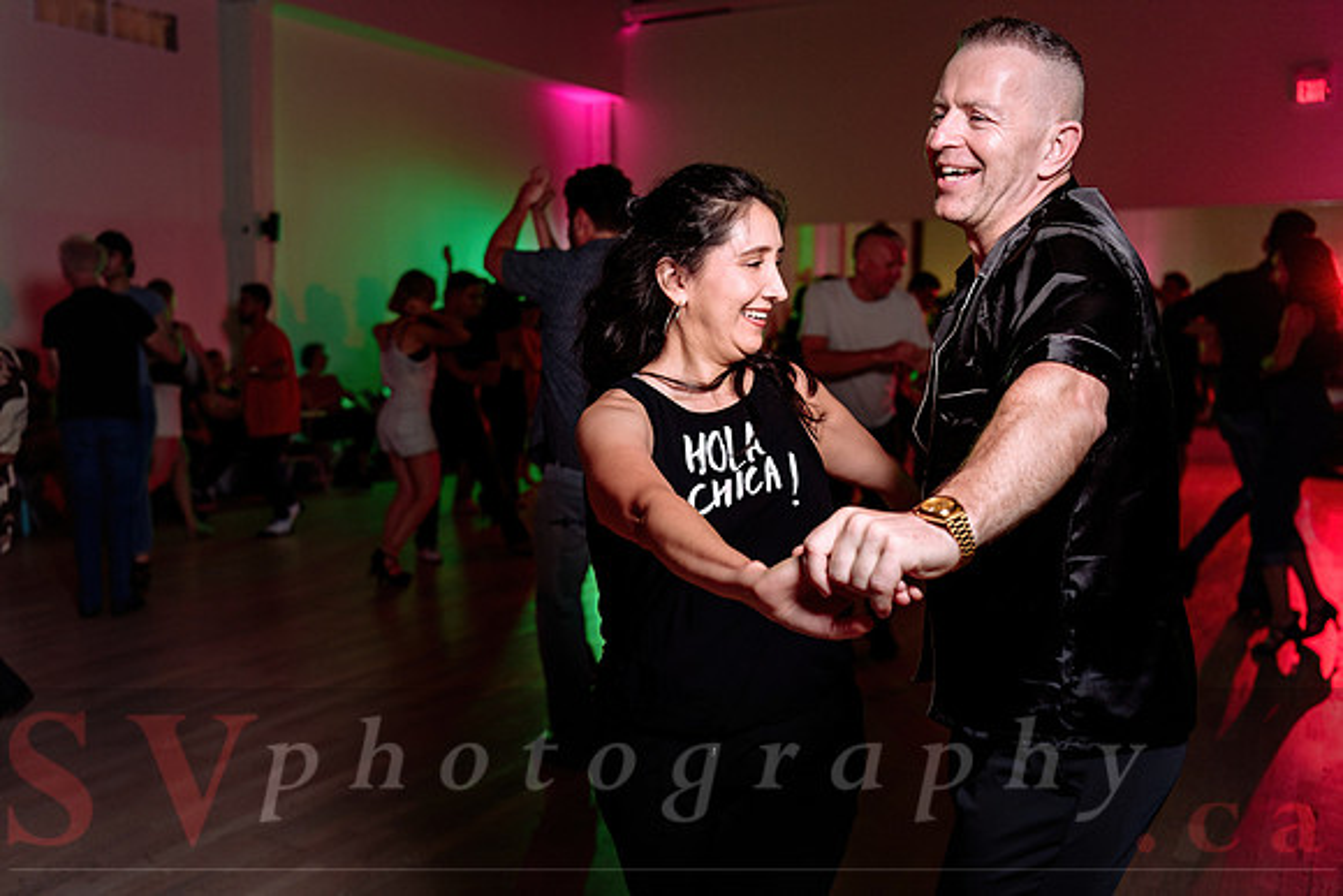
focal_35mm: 36
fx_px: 1338
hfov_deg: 53.3
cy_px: 423
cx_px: 635
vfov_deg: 37.0
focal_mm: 34
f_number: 2.8
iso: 640
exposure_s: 1/100
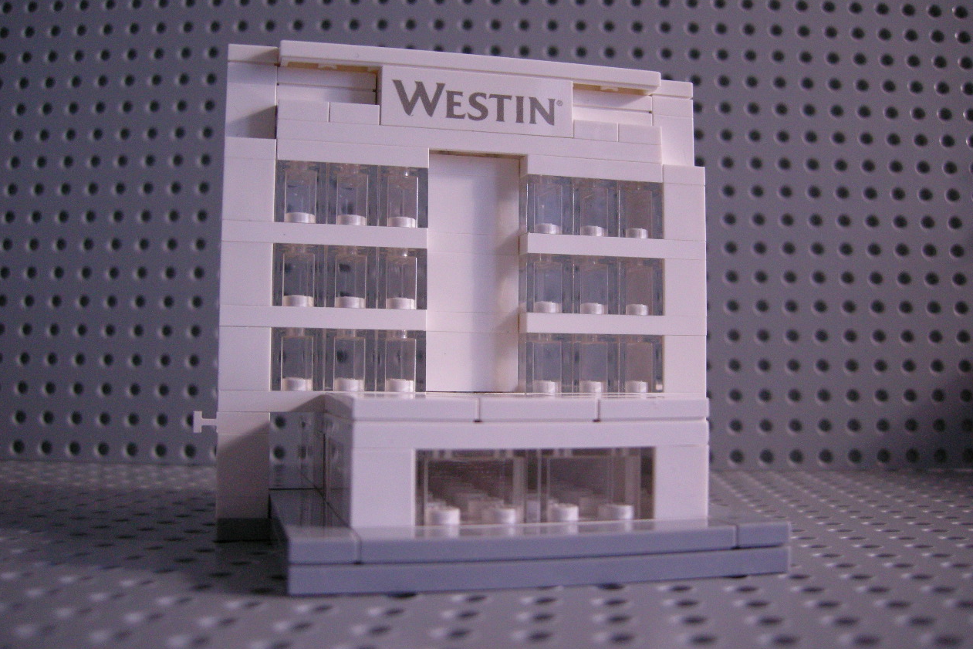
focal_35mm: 38
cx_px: 489
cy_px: 318
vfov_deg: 35.1
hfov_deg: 50.7
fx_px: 1027
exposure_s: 1/60.6
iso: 334
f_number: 2.7
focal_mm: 7.5
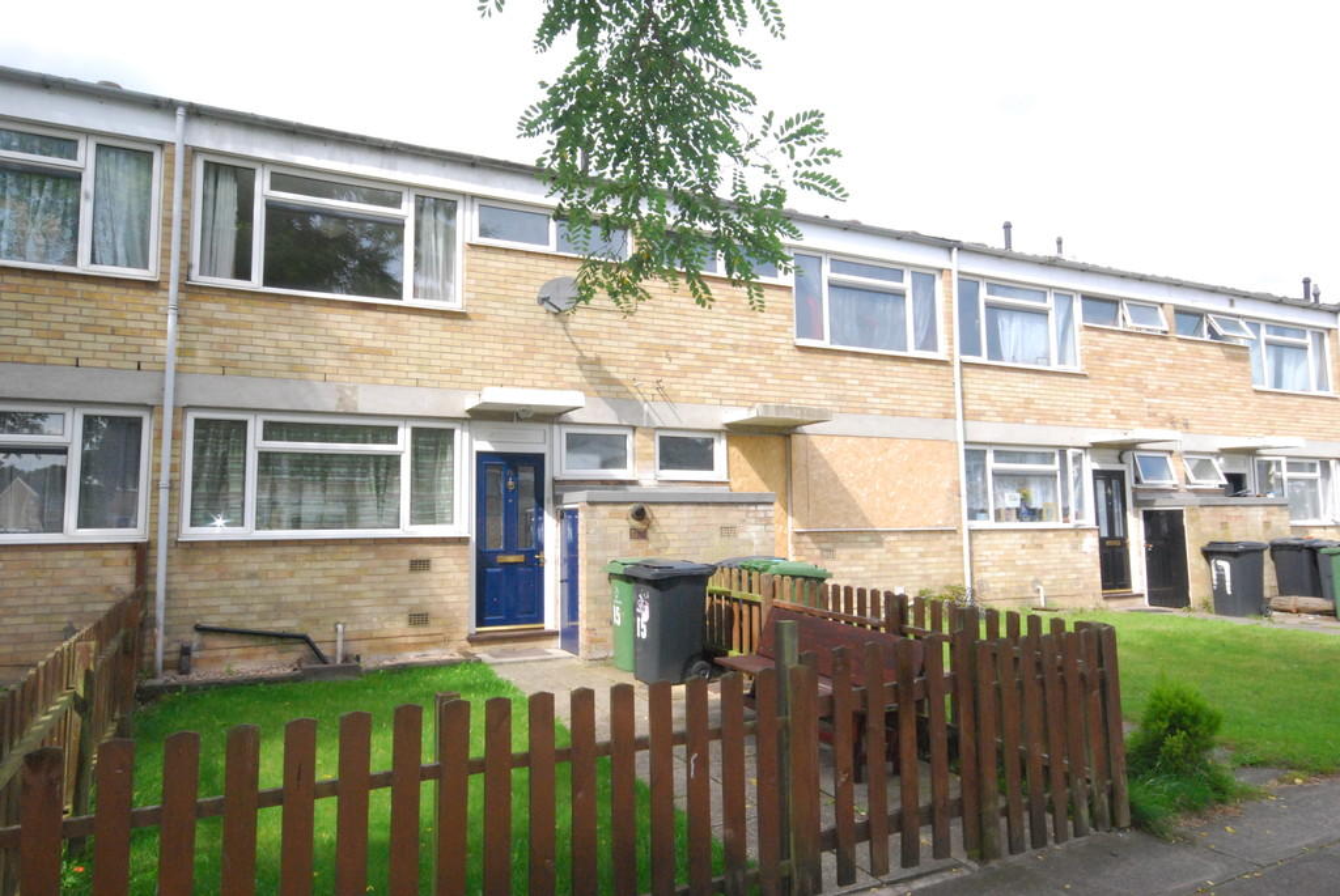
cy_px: 448
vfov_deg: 53.2
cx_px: 670
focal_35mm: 24
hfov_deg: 73.7
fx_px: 894
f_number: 20
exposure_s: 1/200
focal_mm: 16
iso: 1600
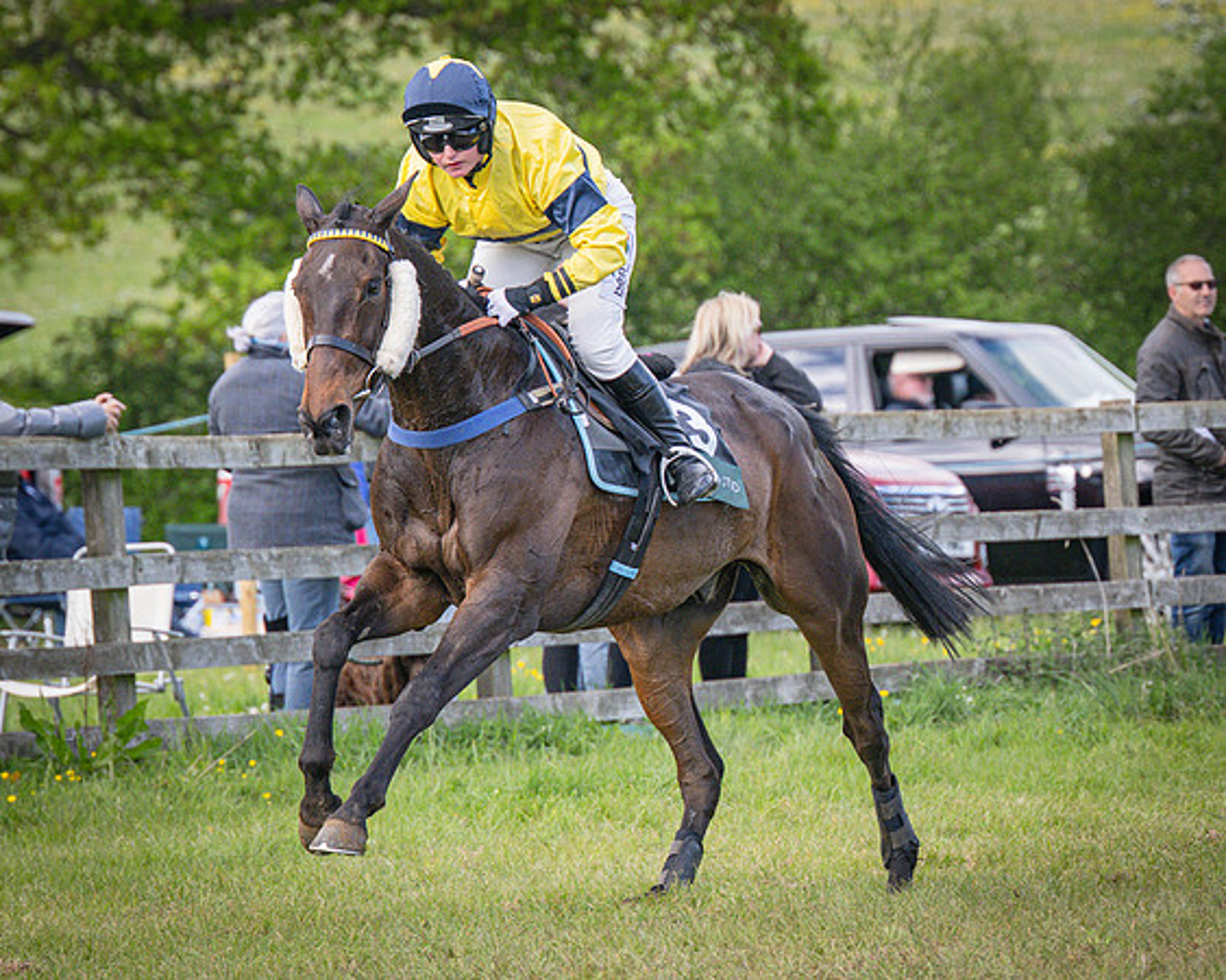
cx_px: 713
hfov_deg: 6.5
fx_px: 10821
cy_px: 436
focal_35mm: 298
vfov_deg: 5.2
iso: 800
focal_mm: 140
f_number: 4
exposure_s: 1/1600
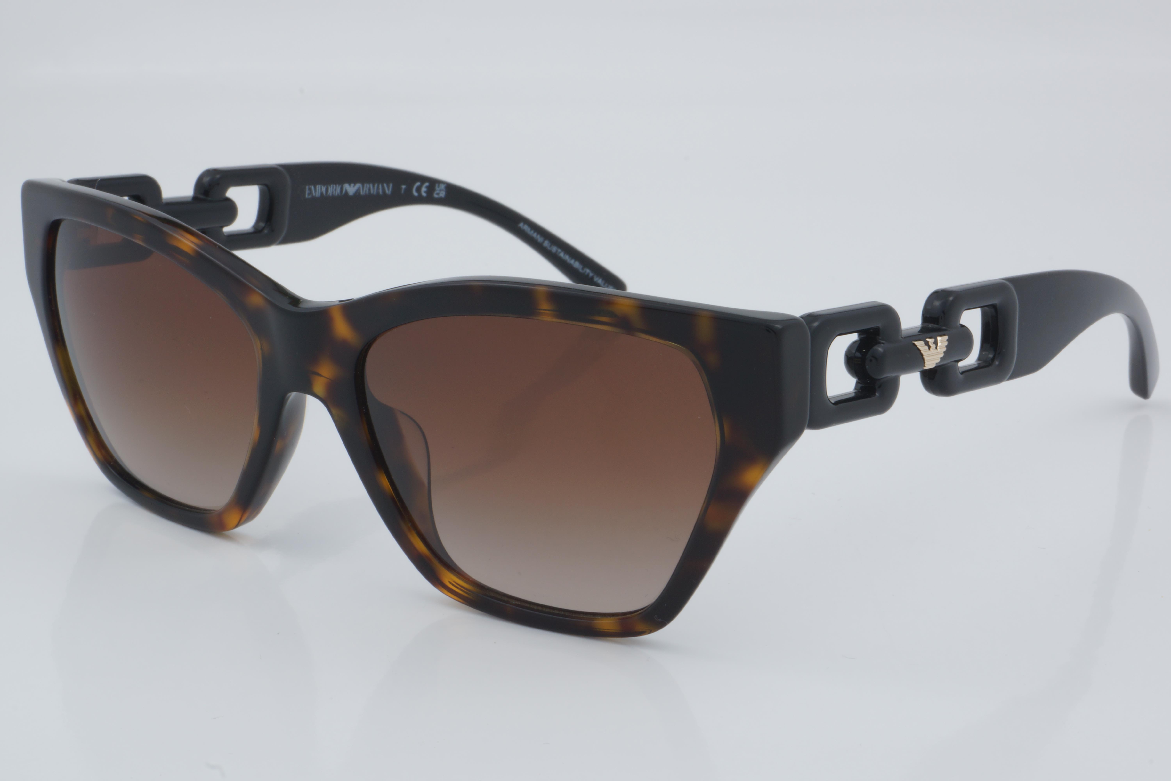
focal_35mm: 68
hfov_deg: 29.9
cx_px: 586
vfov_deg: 20.2
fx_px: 2195
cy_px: 390
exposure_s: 1/4
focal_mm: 45
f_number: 32
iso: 100
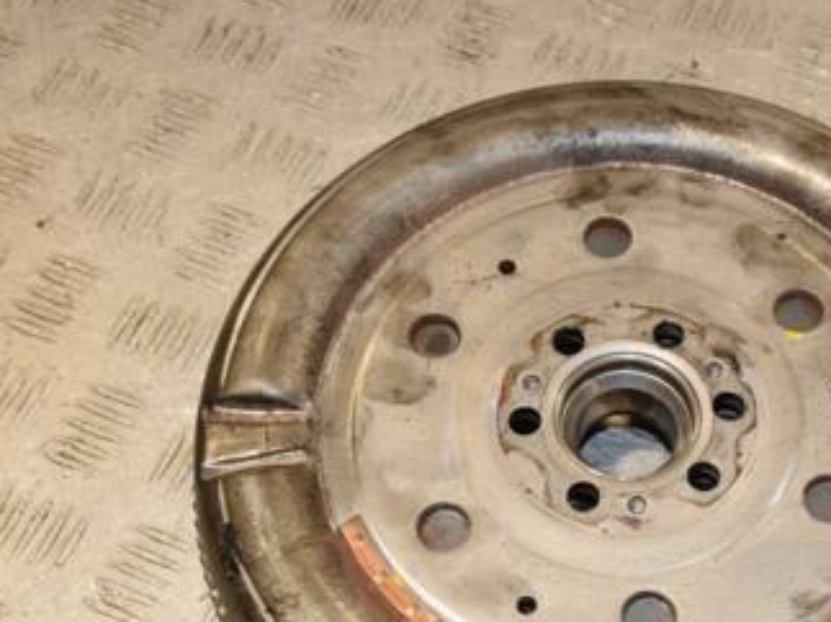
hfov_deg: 25.8
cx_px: 581
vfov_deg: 19.5
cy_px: 440
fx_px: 1800
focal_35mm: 75
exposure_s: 1/200
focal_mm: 28
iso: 800
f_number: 9
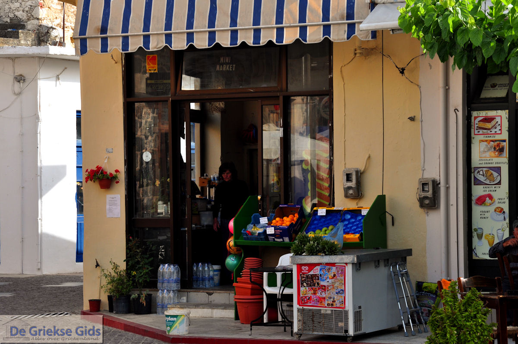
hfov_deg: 17.5
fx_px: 1681
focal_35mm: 117
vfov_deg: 11.7
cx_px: 259
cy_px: 172
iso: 200
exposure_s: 1/200
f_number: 10
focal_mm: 78
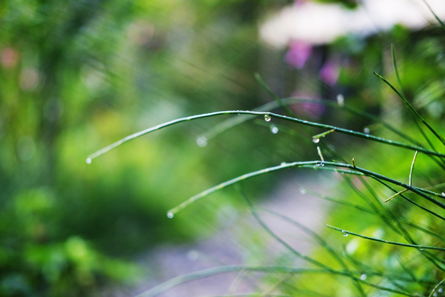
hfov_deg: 37.5
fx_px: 655
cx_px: 222
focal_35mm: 53
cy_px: 148
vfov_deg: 25.5
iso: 640
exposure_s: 1/1600
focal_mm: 35
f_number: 2
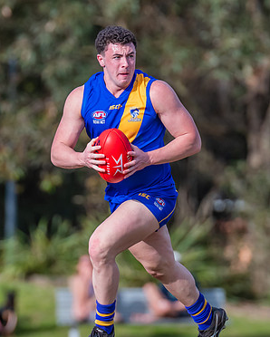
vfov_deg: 1.9
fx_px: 10350
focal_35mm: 1037
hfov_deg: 1.5
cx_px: 67
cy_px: 211
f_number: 5.6
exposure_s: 1/2000
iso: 800
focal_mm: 420
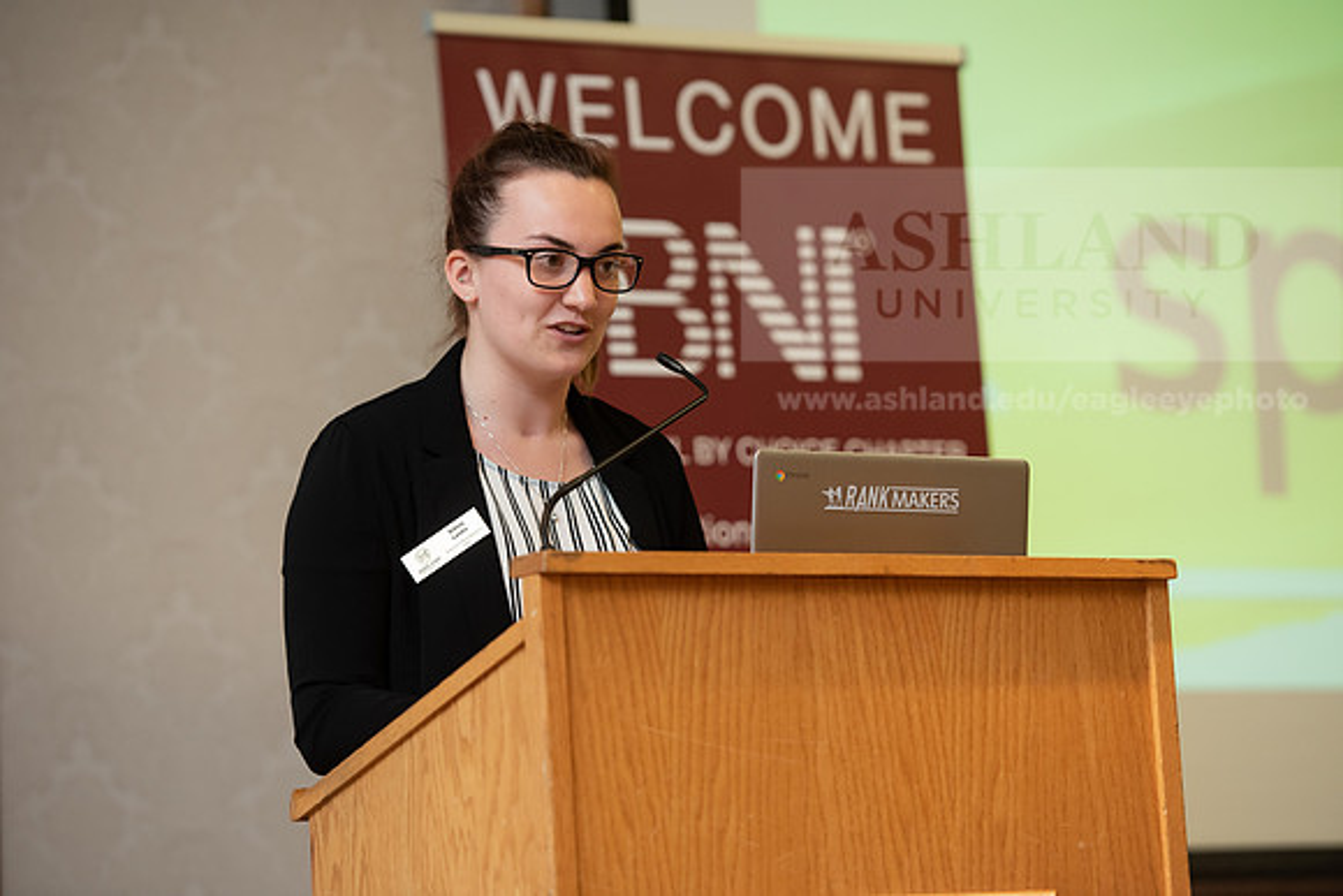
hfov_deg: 15.2
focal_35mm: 135
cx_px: 672
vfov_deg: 10.2
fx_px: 5037
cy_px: 448
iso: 1600
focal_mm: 135
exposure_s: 1/200
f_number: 3.5
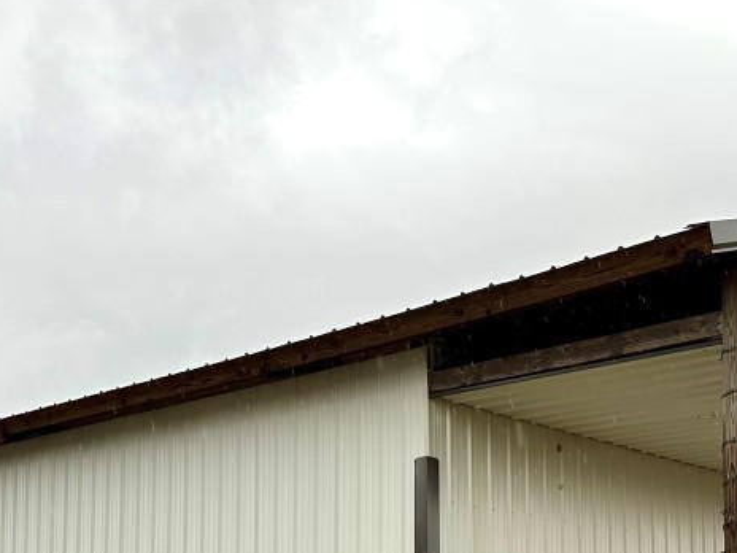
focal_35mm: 53
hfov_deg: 35.8
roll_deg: +0.9
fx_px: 1128
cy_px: 564
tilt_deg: +4.5
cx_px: 499
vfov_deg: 26.0
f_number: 1.78
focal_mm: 6.86
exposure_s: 1/368
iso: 80
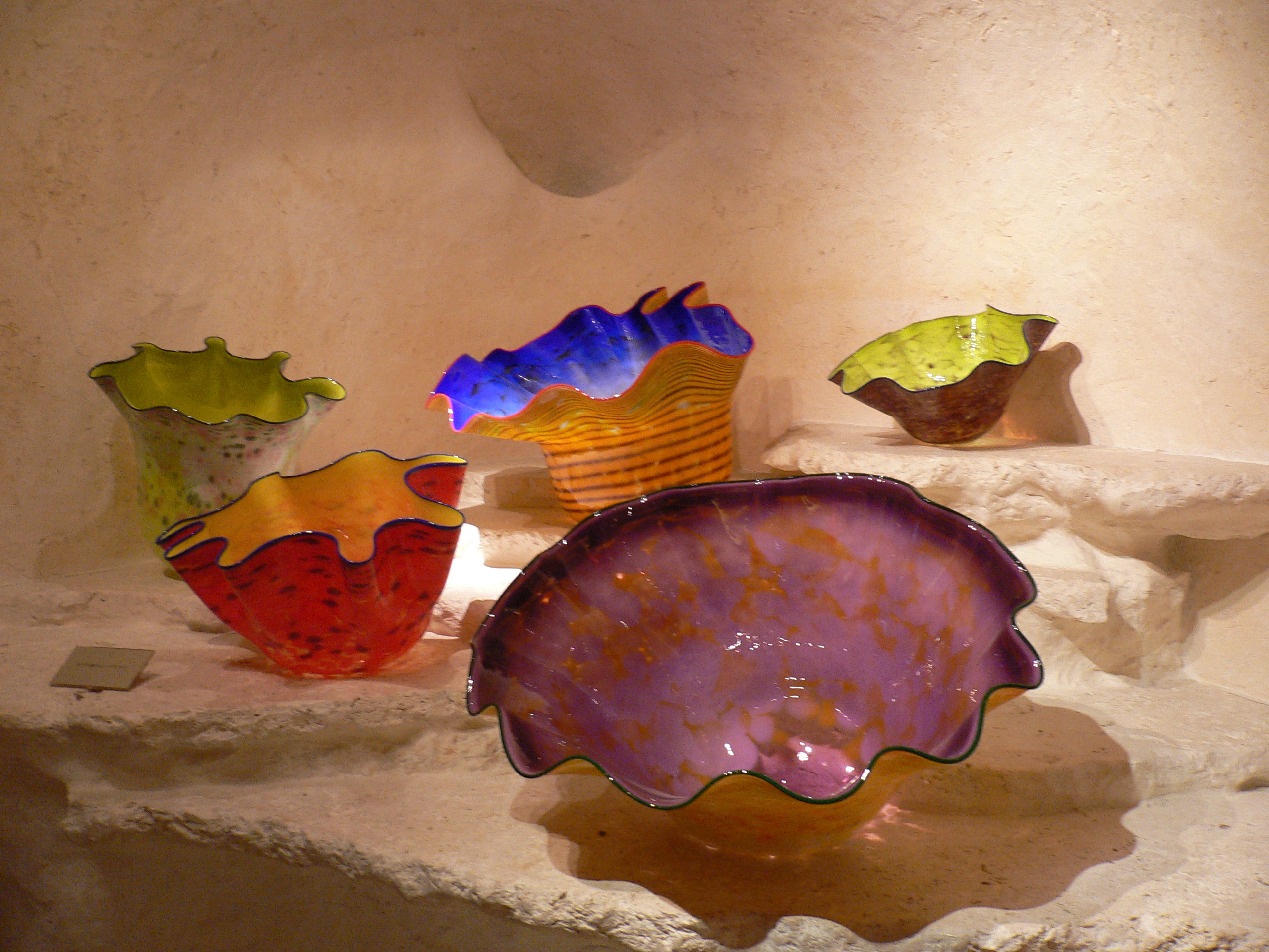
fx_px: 1283
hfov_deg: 52.6
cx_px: 634
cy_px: 476
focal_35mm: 35
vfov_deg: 40.7
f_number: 2.8
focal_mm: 5.8
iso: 200
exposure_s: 1/15
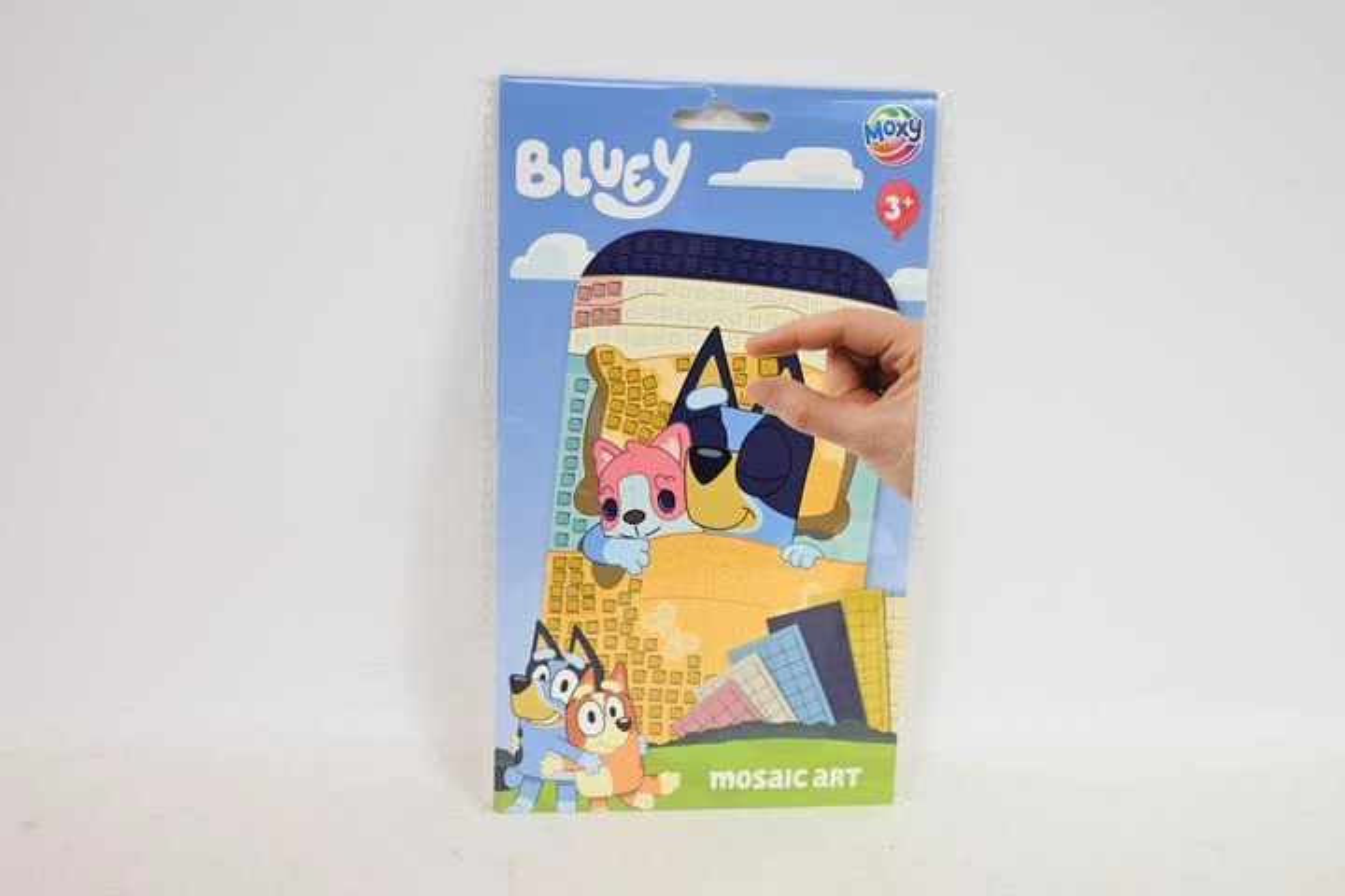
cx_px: 672
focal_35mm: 38
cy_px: 448
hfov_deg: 51.3
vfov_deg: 35.5
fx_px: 1401
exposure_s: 1/160
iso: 400
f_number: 4.2
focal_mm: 25
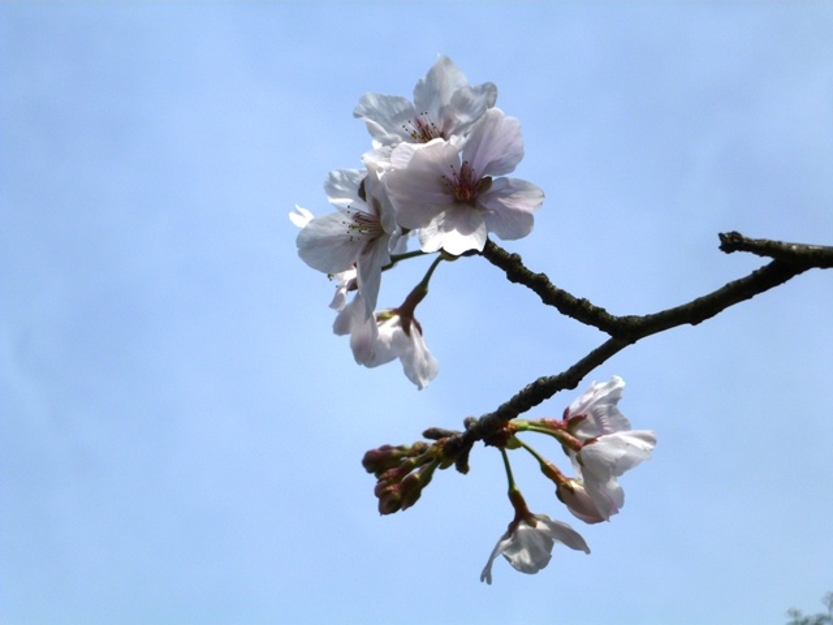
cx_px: 416
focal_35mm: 112
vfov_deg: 13.2
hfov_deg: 17.6
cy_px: 312
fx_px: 2695
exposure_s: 1/500
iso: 80
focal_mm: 19.9
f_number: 5.8
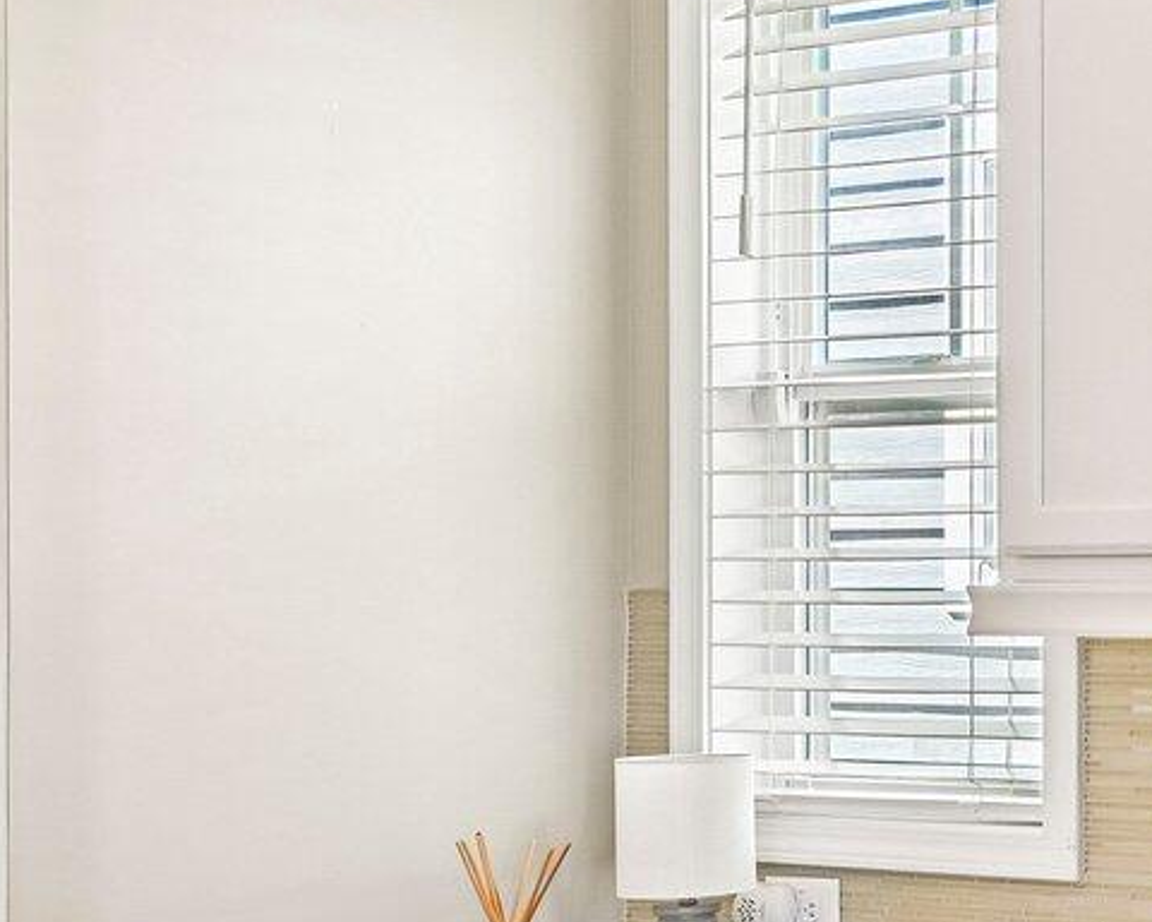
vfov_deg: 26.9
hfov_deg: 23.3
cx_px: 1915
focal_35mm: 56
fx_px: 1909
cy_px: 640
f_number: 8
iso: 400
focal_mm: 14
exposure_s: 1/13
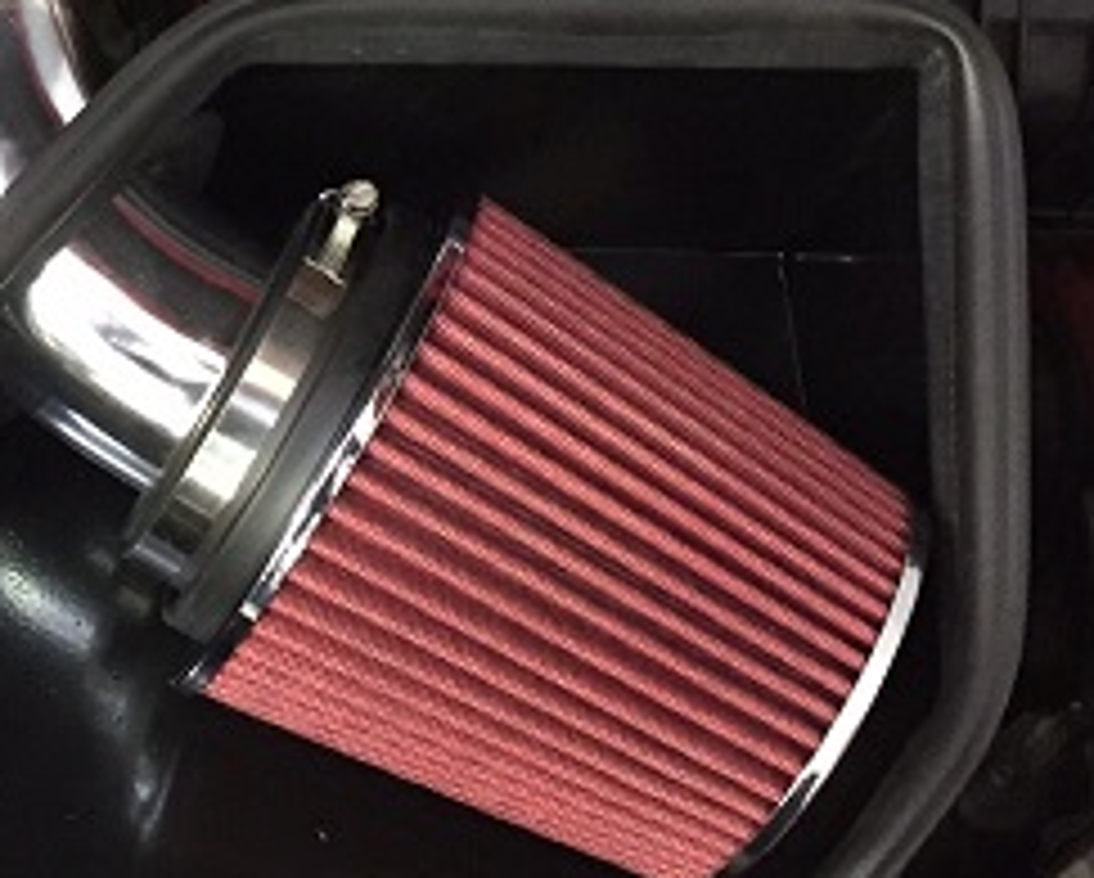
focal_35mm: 93
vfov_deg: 16.4
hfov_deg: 19.3
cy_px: 104
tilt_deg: -64.1
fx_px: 3015
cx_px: -230
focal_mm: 4.15
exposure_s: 1/20
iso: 250
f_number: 2.2
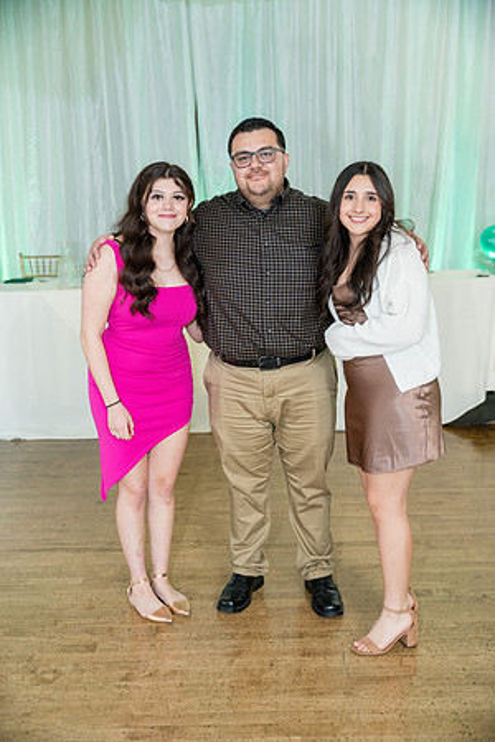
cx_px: 248
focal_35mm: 40
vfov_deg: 48.8
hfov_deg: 33.6
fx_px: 819
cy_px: 371
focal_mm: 39.7
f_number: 2.8
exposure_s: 1/250
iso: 1600
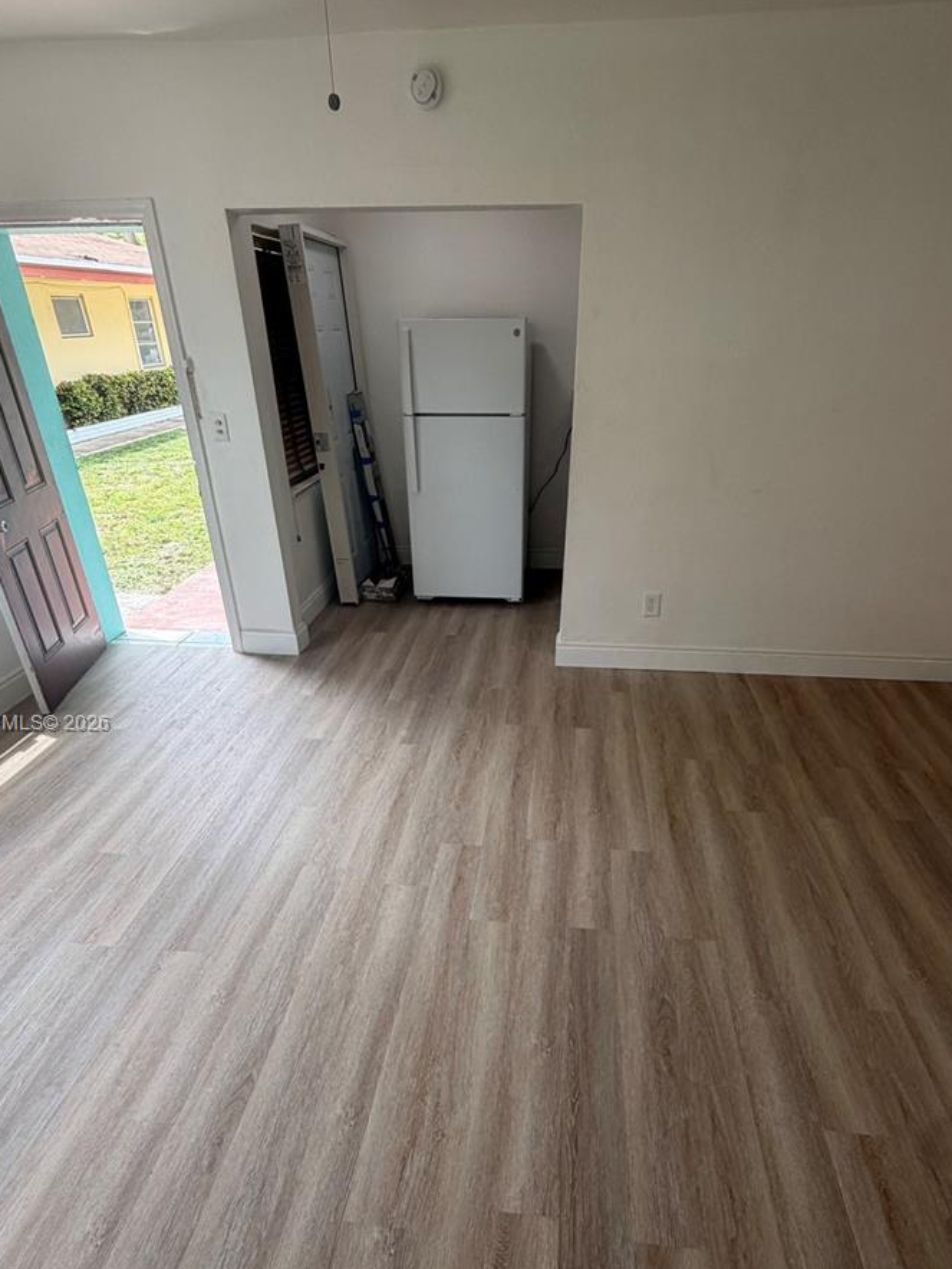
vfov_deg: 84.1
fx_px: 697
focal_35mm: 19
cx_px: 490
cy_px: 725
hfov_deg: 68.7
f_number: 2.2
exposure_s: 1/121
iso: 50
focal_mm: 2.22
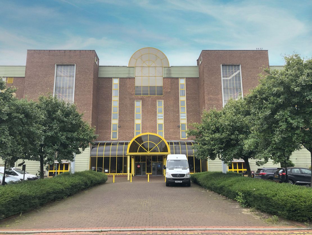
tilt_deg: +11.2
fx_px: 252
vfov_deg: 49.8
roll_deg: +1.1
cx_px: 156
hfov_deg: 63.4
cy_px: 118
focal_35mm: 28
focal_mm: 3.99
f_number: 1.8
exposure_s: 1/1312
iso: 20
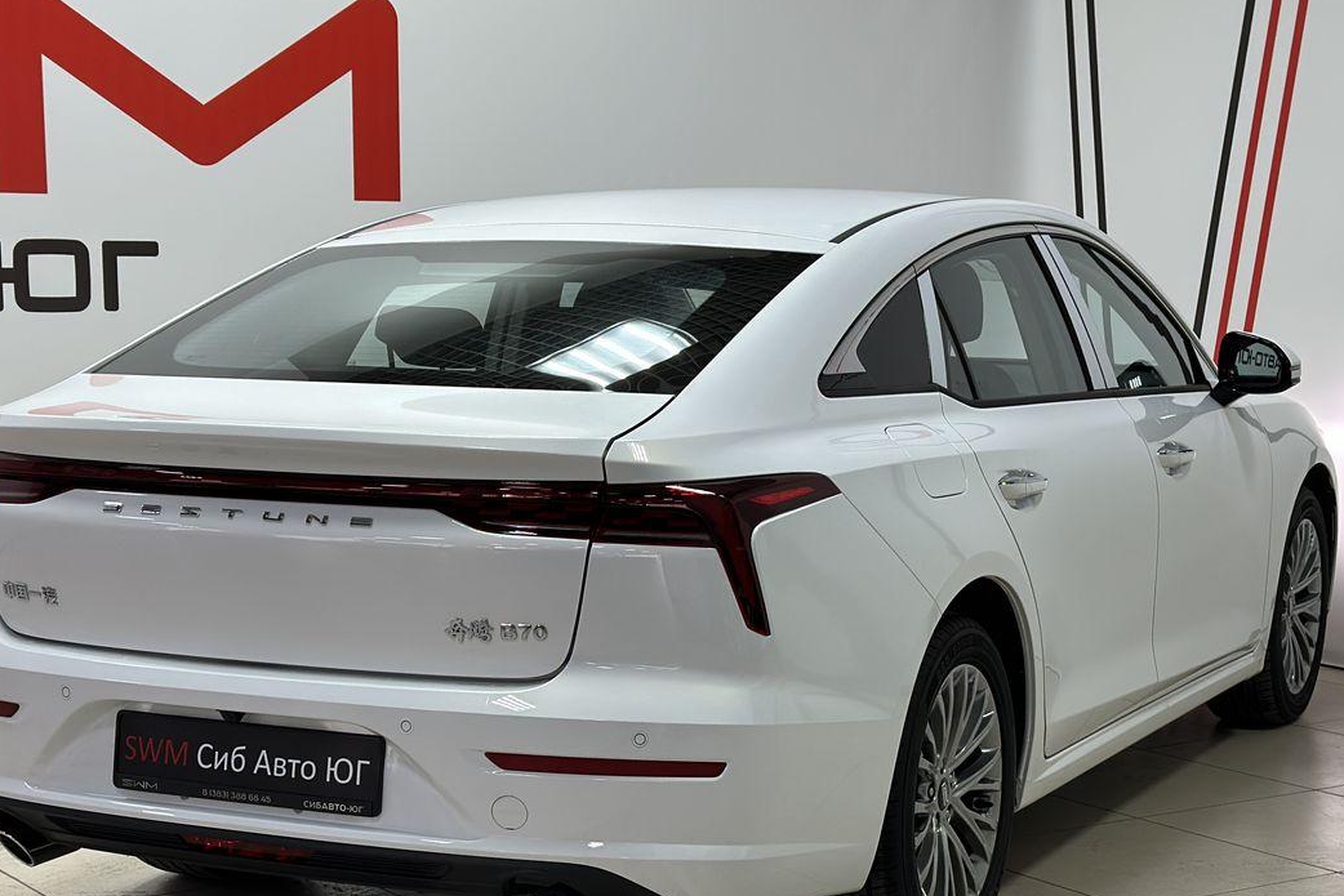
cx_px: 672
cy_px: 647
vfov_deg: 19.6
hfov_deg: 29.2
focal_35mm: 69
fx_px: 2576
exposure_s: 1/100
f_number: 1.78
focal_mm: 6.86
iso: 64
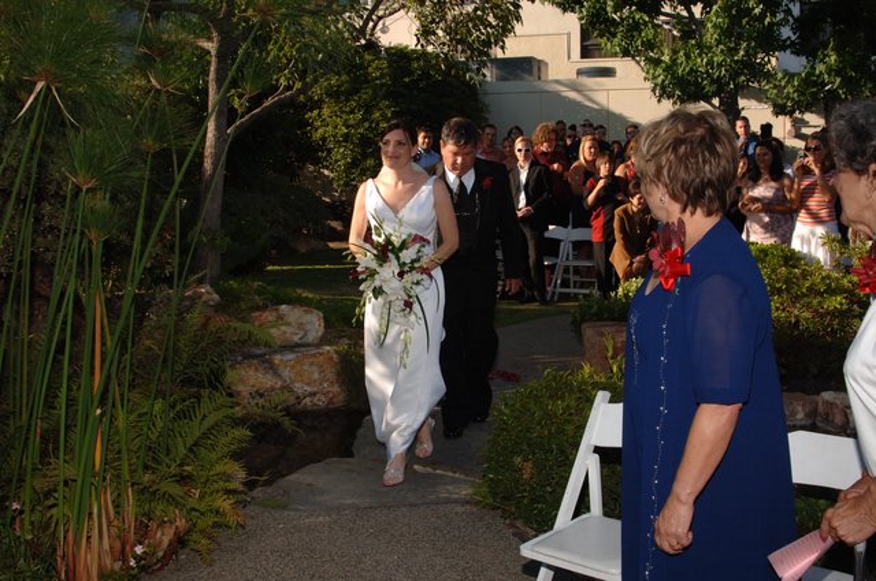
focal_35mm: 42
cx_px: 438
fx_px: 1021
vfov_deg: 31.8
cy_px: 290
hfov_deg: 46.5
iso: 400
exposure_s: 1/250
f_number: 11
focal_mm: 28
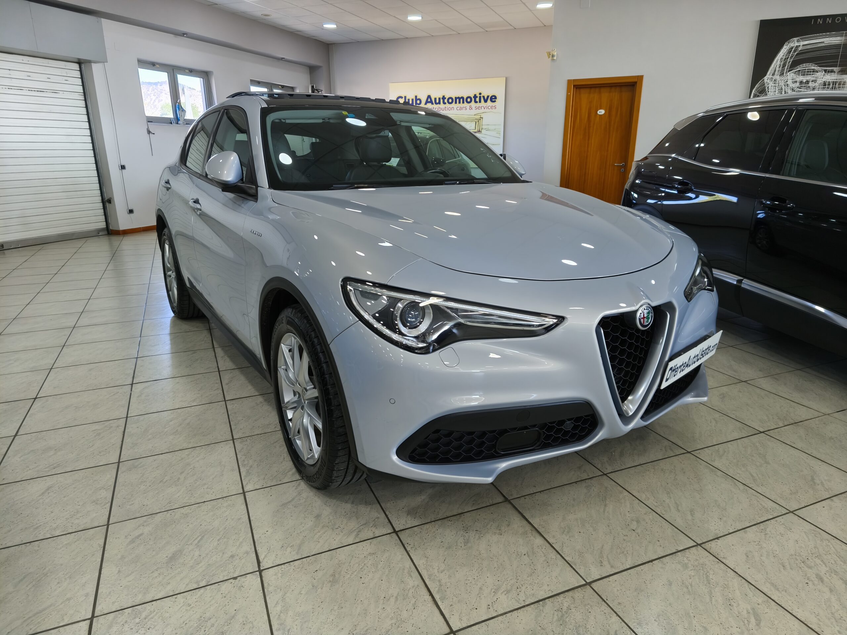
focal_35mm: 23
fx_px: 563
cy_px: 318
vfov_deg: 58.9
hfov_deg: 73.9
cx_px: 424
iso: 200
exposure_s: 1/50
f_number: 1.7
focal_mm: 5.35
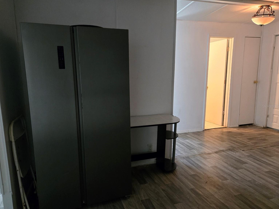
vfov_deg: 56.8
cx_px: 134
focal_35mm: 24
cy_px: 106
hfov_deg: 71.6
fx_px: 193
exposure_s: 1/60
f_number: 1.8
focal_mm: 5.4
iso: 1600
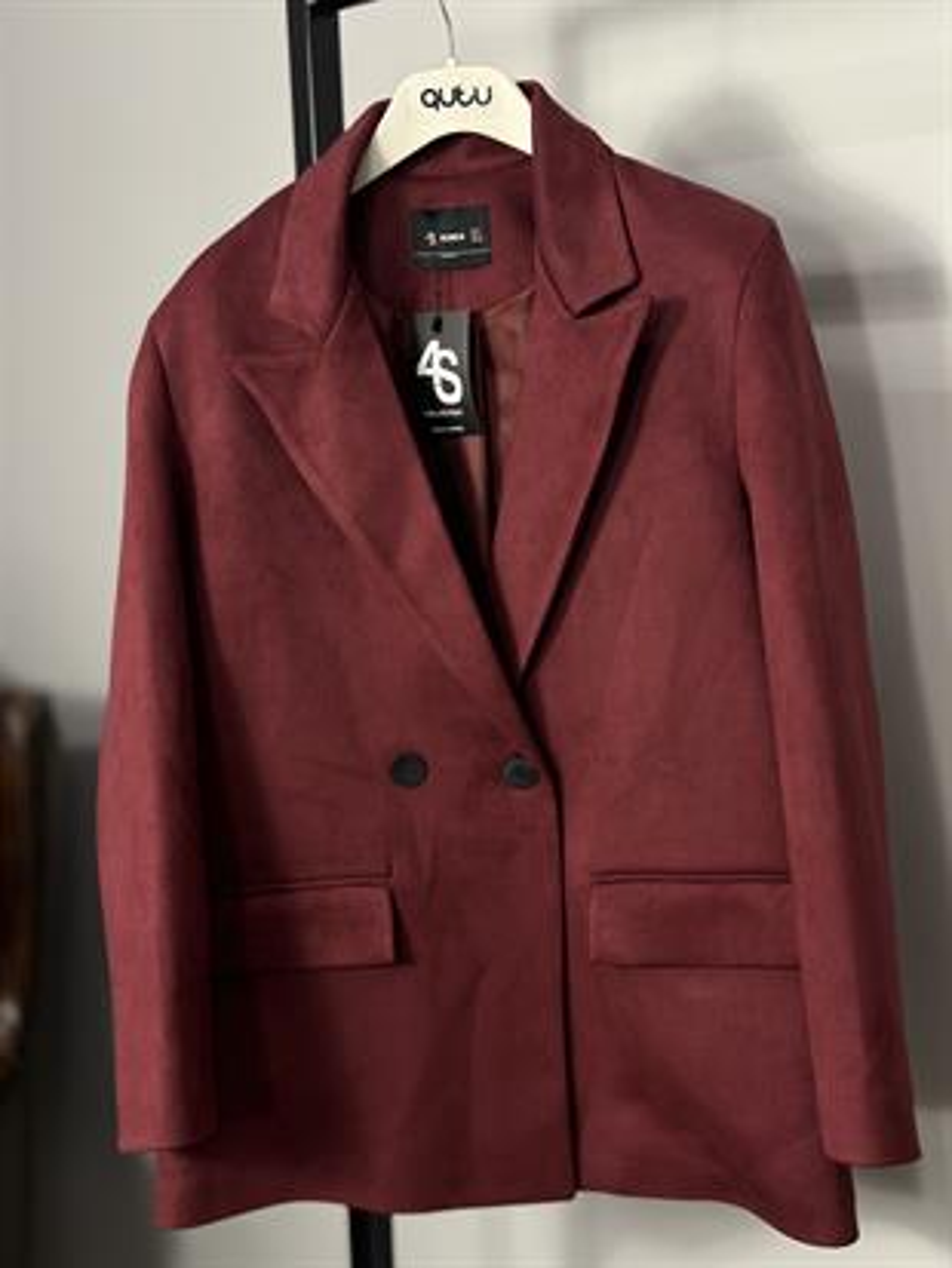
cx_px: 476
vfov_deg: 39.6
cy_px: 634
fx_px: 1759
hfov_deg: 30.3
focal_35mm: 48
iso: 200
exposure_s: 1/100
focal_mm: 6.86
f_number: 1.78
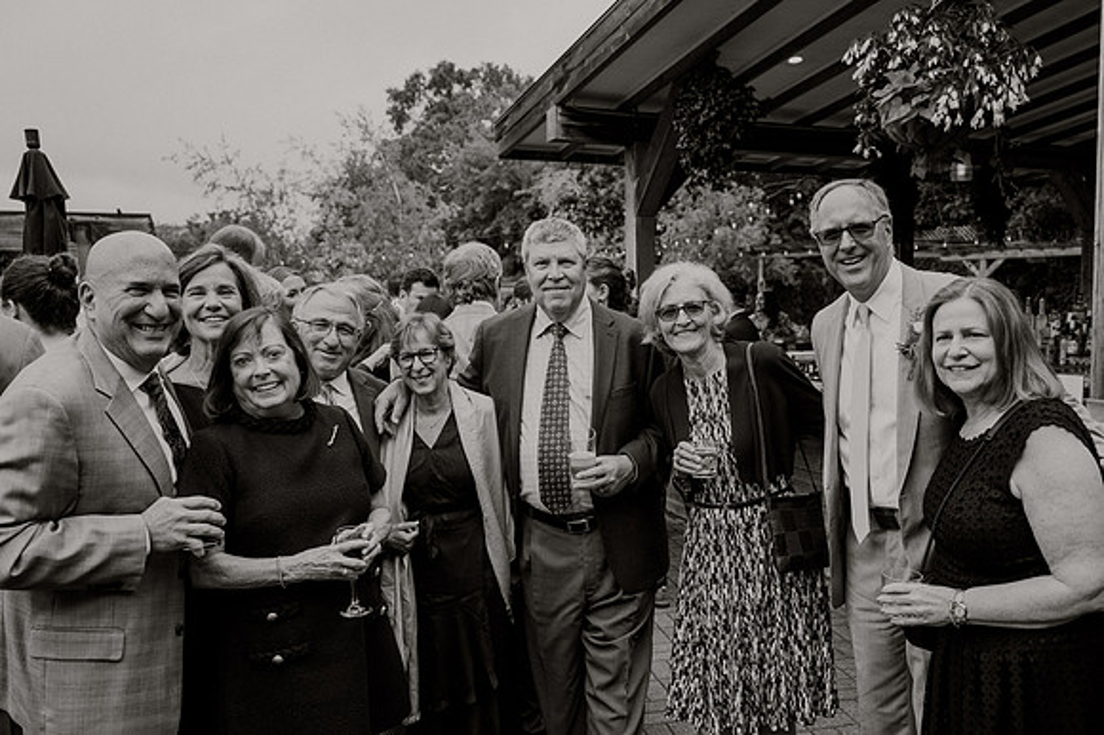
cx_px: 584
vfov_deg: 42.7
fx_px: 940
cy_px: 389
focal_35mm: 31
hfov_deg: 60.8
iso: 200
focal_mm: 29
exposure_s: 1/400
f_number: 3.5
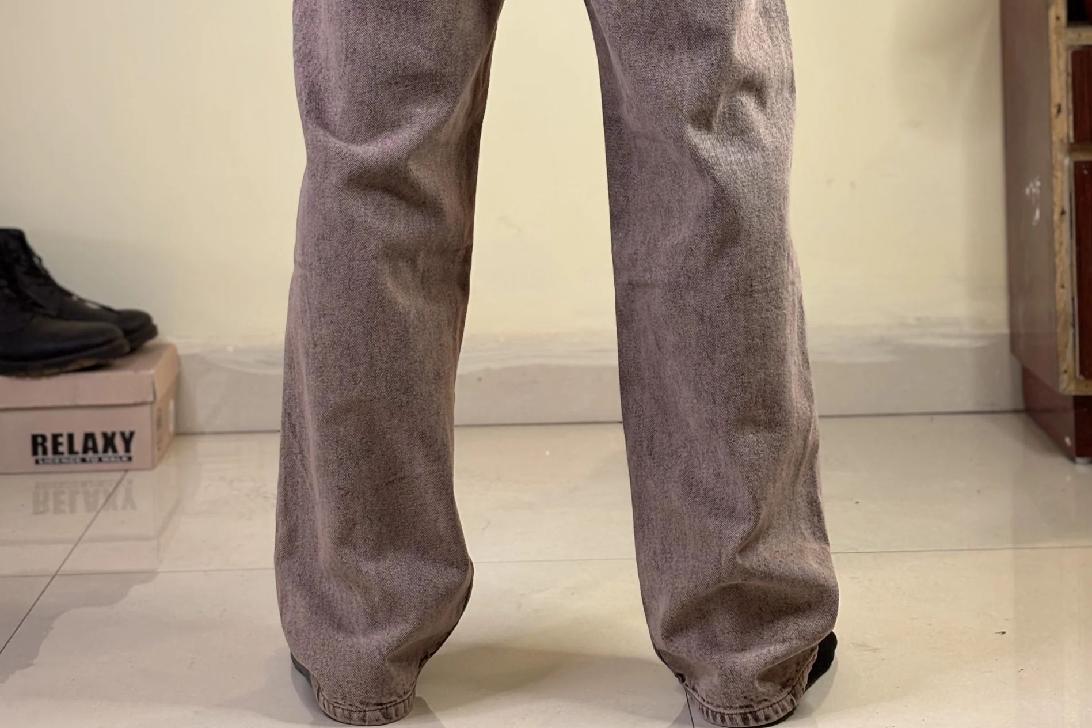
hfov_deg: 27.7
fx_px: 2214
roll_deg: +0.2
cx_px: 543
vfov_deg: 18.3
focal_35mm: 73
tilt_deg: -3.6
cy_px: 57
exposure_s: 1/50
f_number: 1.6
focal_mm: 5.96
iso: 80
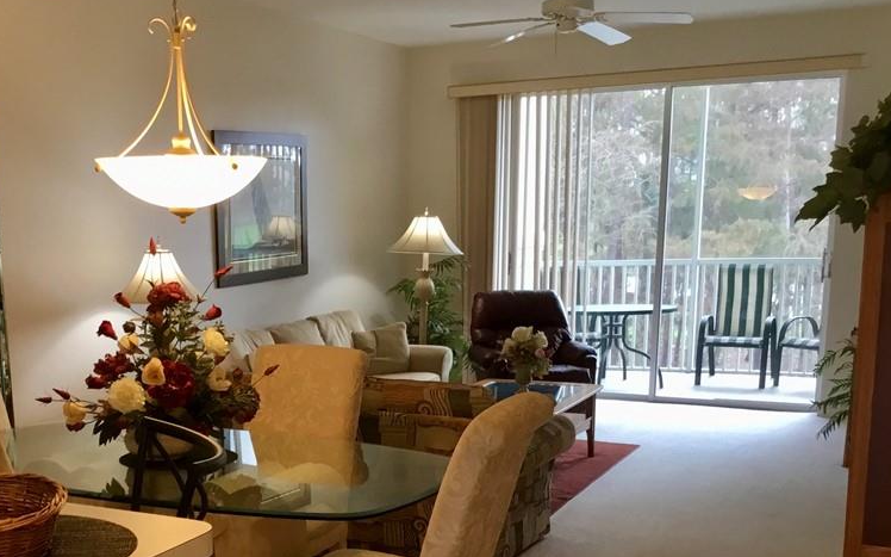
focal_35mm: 45
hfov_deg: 43.8
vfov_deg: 28.0
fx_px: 1092
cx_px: 310
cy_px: 445
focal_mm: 3.3
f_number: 2.4
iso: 50
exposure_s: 1/30
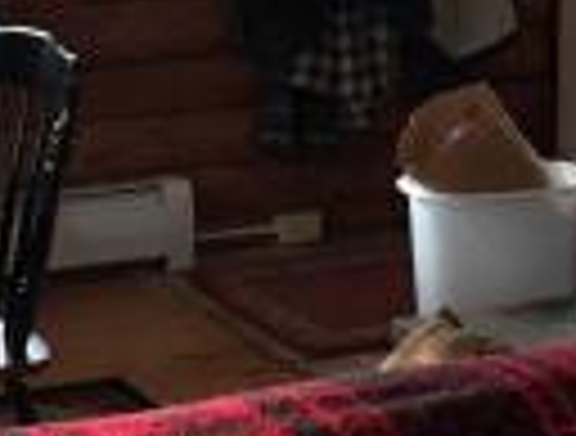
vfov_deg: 11.3
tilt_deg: -11.2
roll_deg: -0.6
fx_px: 2188
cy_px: 45
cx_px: 324
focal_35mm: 131
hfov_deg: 15.0
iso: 160
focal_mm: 4.15
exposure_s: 1/30
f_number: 2.2
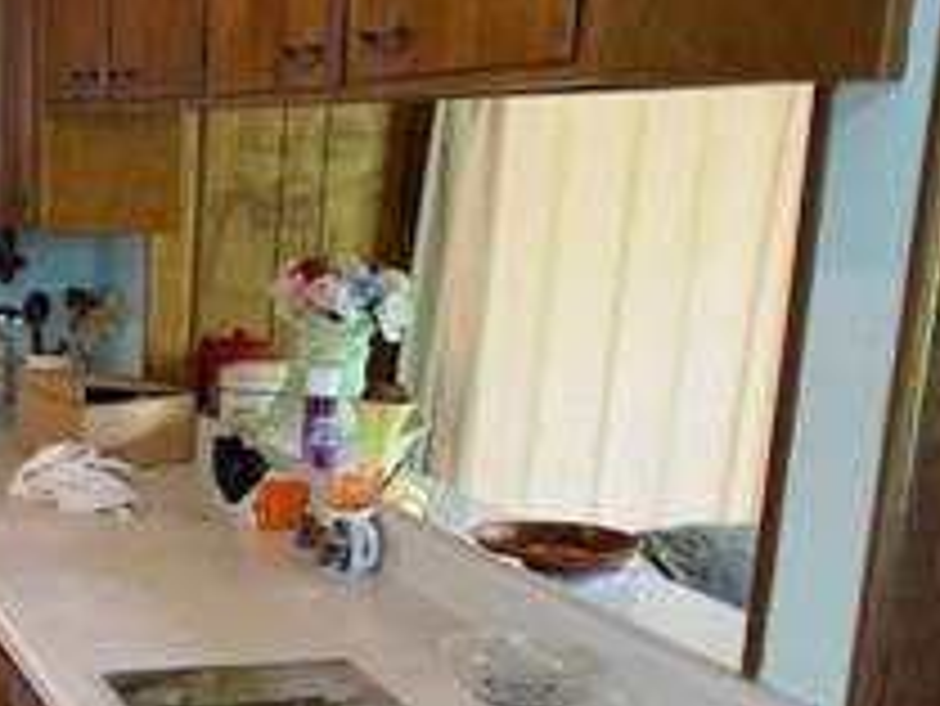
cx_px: -49
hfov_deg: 31.6
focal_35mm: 55
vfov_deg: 26.4
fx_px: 1494
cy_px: 477
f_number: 1.78
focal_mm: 6.76
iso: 200
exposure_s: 1/60
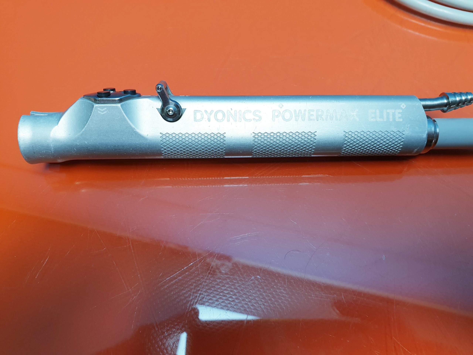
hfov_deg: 67.3
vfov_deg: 53.1
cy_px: 178
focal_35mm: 26
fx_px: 355
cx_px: 236
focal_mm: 4.3
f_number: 2.4
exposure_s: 1/50
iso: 80
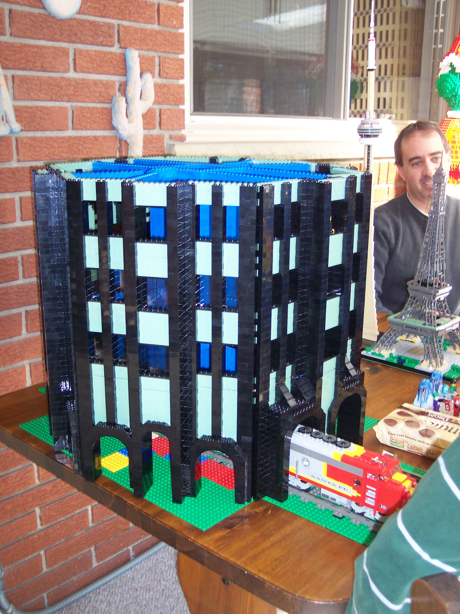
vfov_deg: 49.0
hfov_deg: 37.7
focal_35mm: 38
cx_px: 230
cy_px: 307
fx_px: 674
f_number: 2.8
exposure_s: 1/30
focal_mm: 8
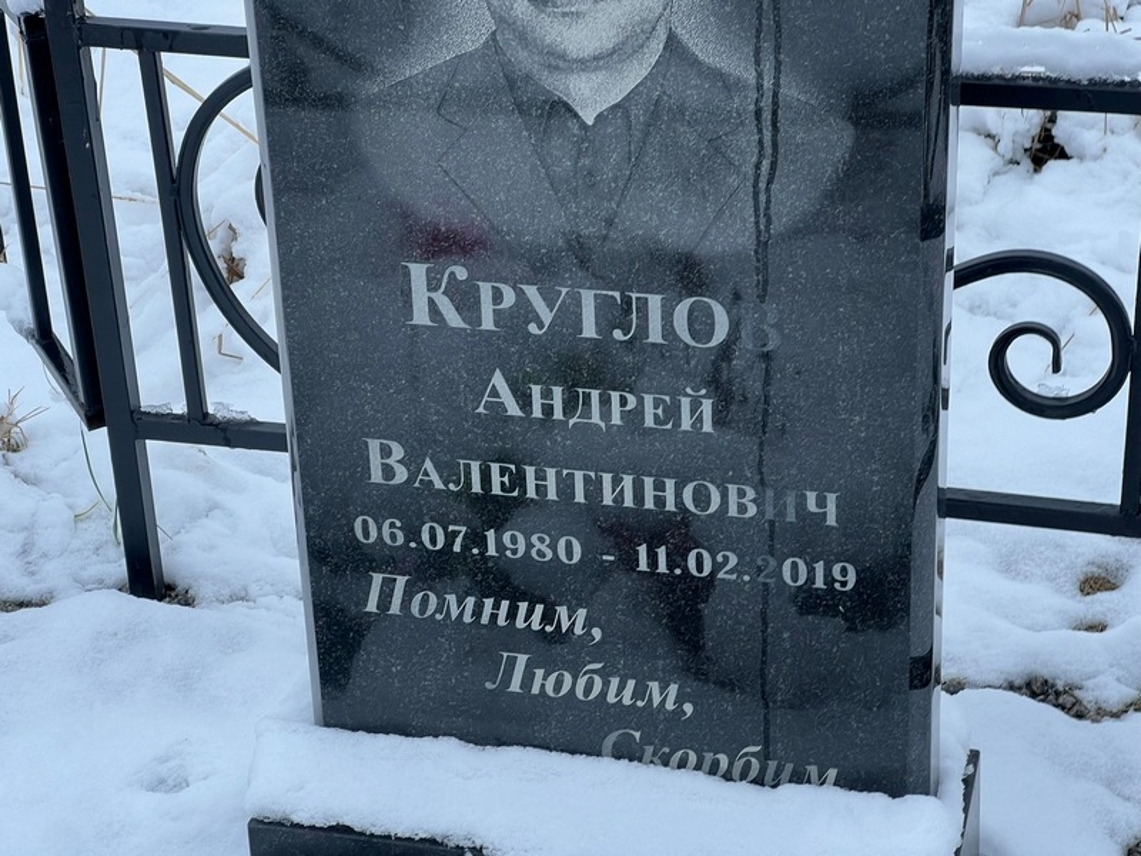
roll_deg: +1.7
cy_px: 428
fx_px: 2538
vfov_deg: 19.1
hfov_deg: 25.3
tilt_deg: -33.3
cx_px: 570
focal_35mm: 77
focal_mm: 9
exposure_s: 1/99
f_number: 2.8
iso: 32
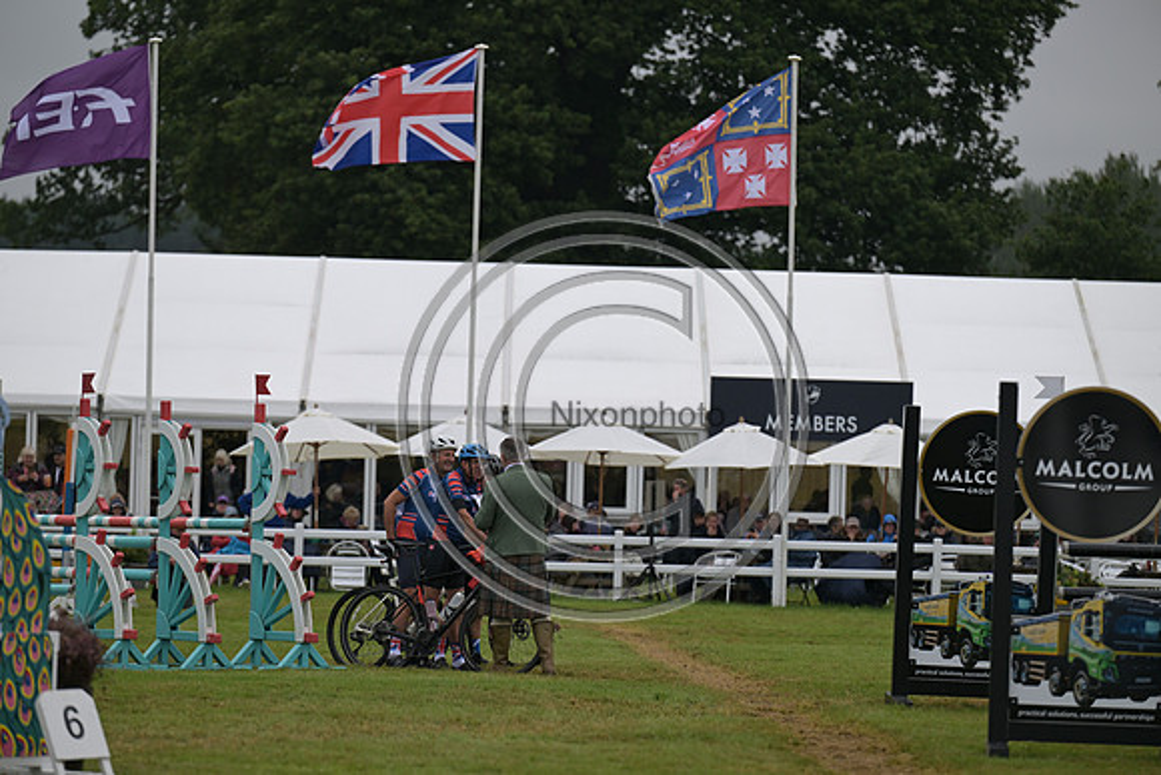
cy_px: 388
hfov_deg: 10.3
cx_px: 580
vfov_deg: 6.9
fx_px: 6451
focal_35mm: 200
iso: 360
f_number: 4
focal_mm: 200
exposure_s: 1/1250
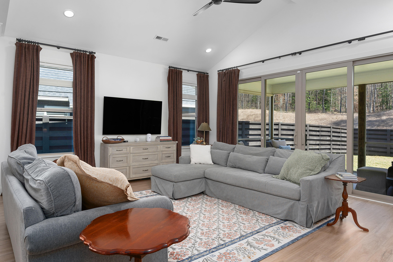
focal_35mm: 22
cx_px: 196
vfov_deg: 57.2
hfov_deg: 78.6
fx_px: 240
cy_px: 131
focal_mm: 22
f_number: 7.1
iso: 320
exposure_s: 1/3
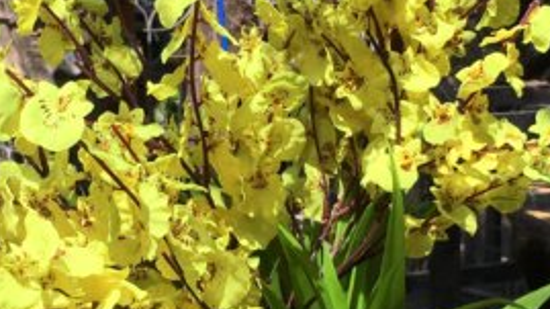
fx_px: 1370
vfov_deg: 12.8
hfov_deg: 22.6
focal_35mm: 94
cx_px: 207
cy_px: 215
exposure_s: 1/1972
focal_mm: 4.15
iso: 25
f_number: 2.2
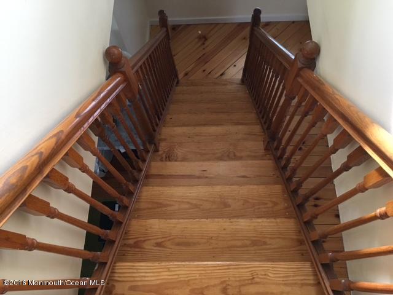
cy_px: 148
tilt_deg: -68.2
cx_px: 196
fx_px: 329
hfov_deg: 61.7
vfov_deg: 48.2
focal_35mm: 29
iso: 160
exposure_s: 1/30
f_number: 2.2
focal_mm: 4.15
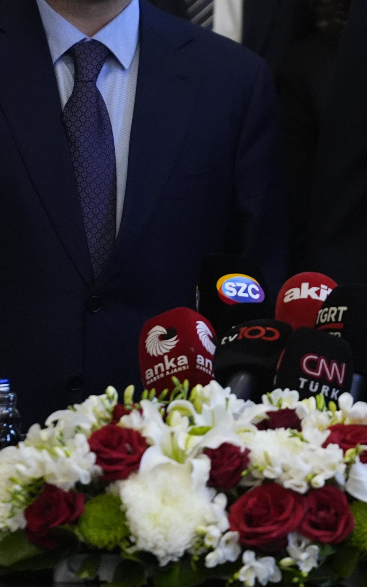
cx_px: 294
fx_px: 9571
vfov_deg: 3.5
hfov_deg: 2.2
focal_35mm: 598
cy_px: 59
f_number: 2.8
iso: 3200
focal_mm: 200
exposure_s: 1/250
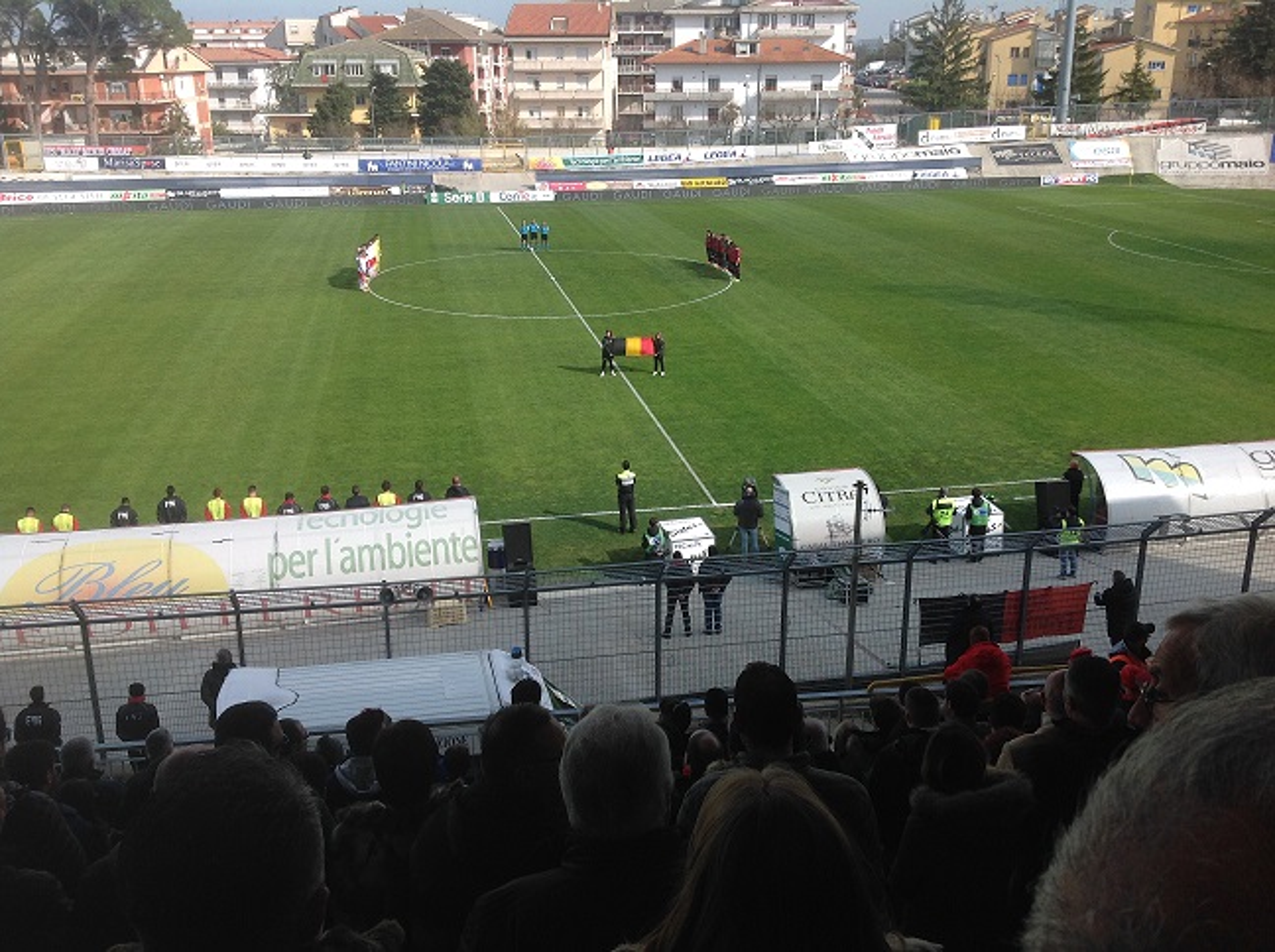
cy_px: 476
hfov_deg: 52.7
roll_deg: -1.7
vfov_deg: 40.6
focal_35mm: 35
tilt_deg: -18.5
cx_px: 638
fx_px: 1287
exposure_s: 1/1374
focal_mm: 4.28
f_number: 2.4
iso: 50
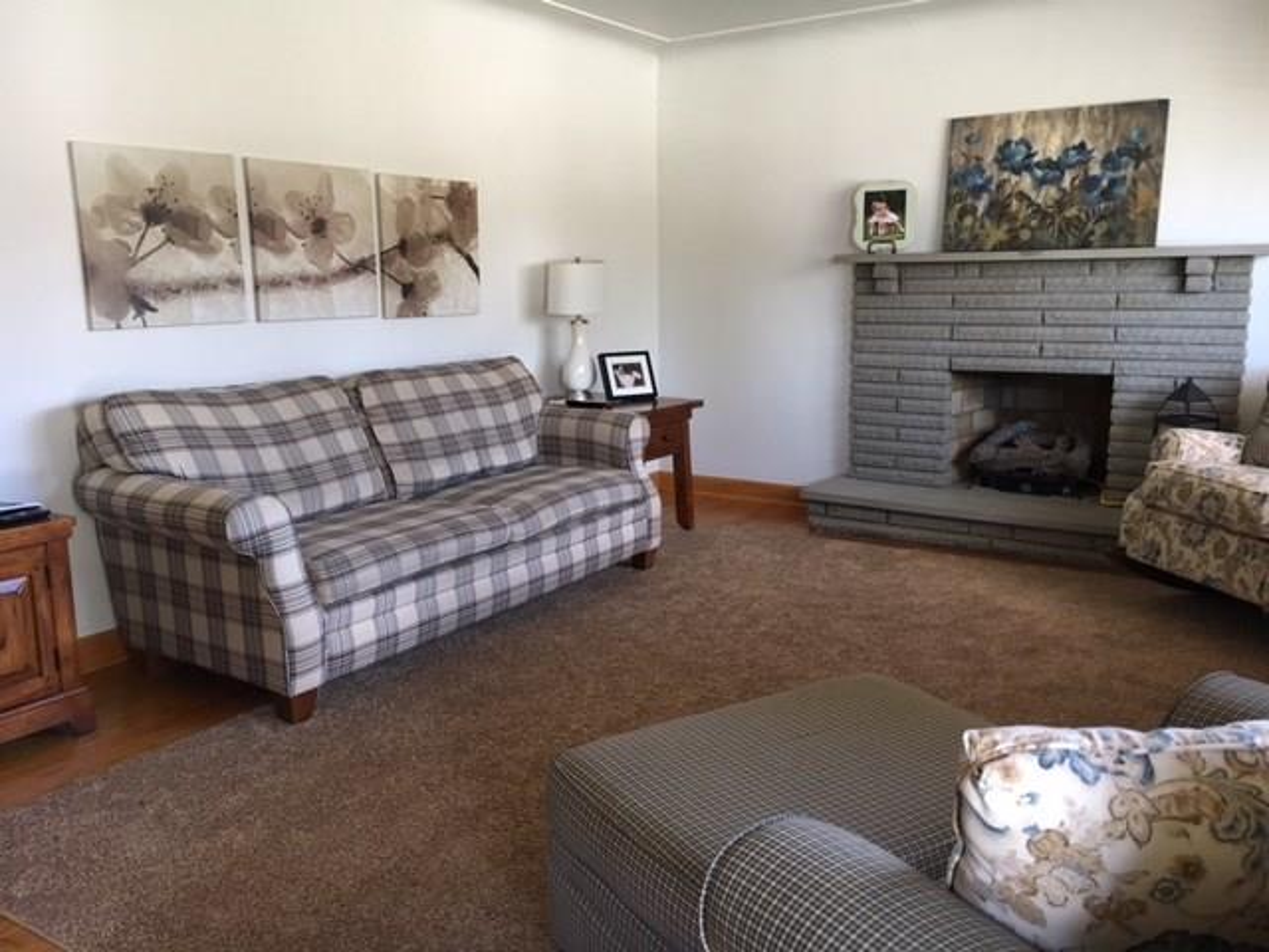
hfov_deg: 61.7
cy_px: 476
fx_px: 1063
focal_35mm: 29
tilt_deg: -9.7
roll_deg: +1.0
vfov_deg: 48.2
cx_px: 634
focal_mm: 4.15
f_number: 2.2
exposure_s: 1/30
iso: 100
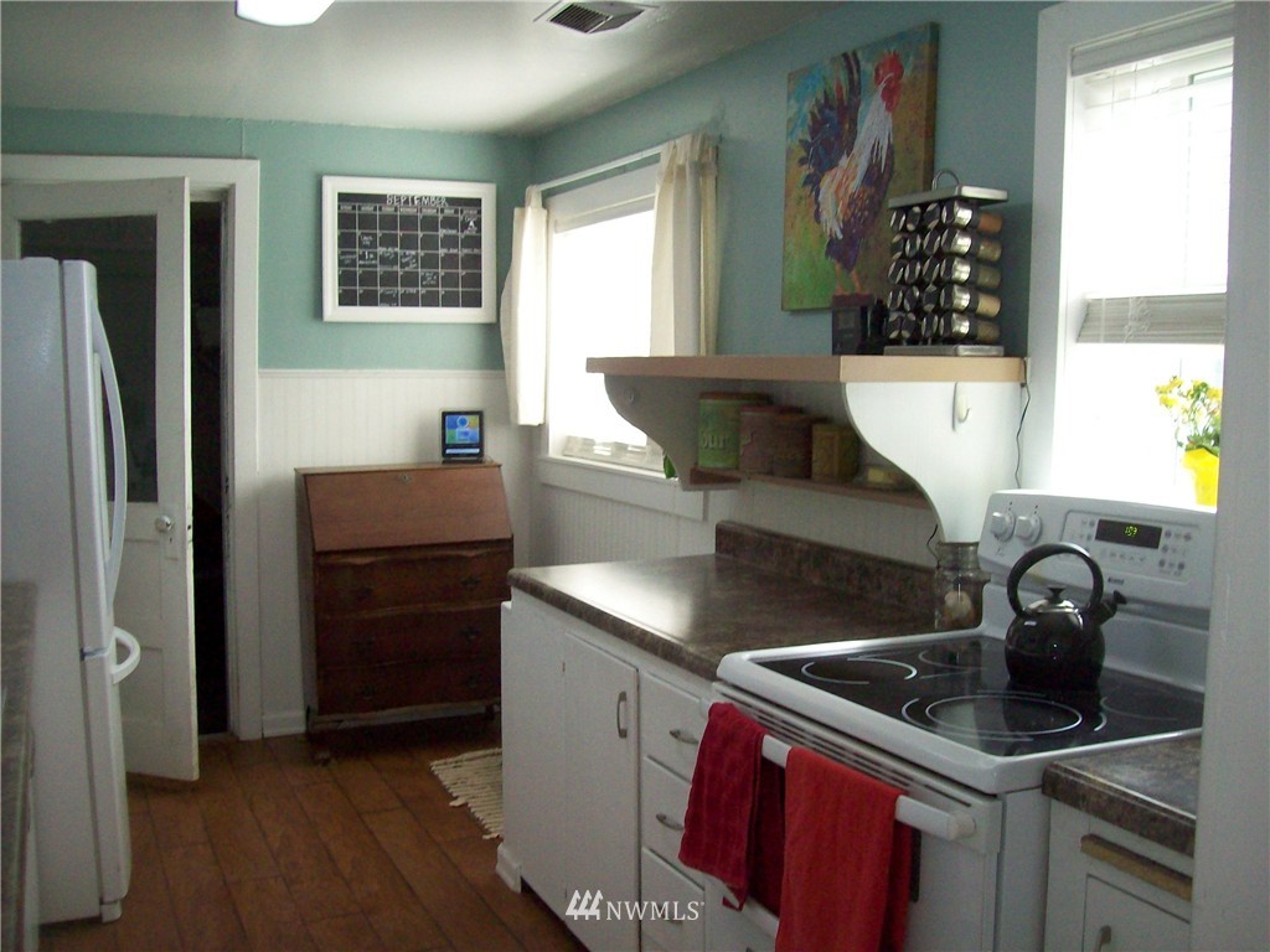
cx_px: 635
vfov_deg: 39.7
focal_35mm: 36
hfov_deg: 51.4
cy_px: 476
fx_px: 1321
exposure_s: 1/85.8
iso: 200
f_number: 2.7
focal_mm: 6
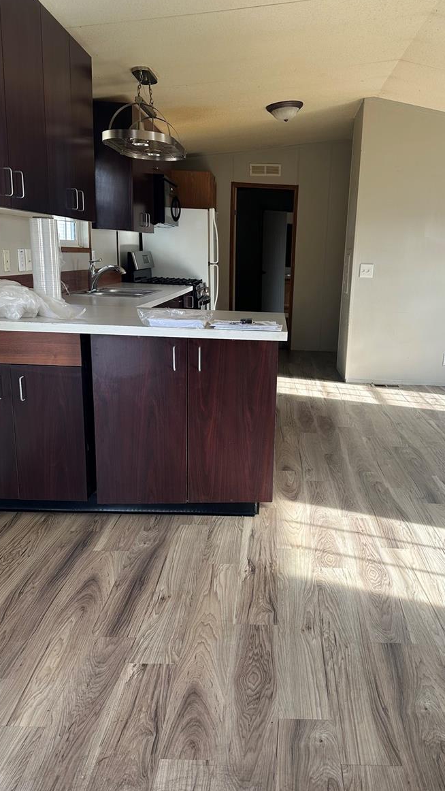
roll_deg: -3.1
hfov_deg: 42.5
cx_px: 285
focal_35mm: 27
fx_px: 566
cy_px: 400
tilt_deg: -13.3
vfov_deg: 69.9
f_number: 1.78
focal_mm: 6.86
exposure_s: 1/197
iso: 80
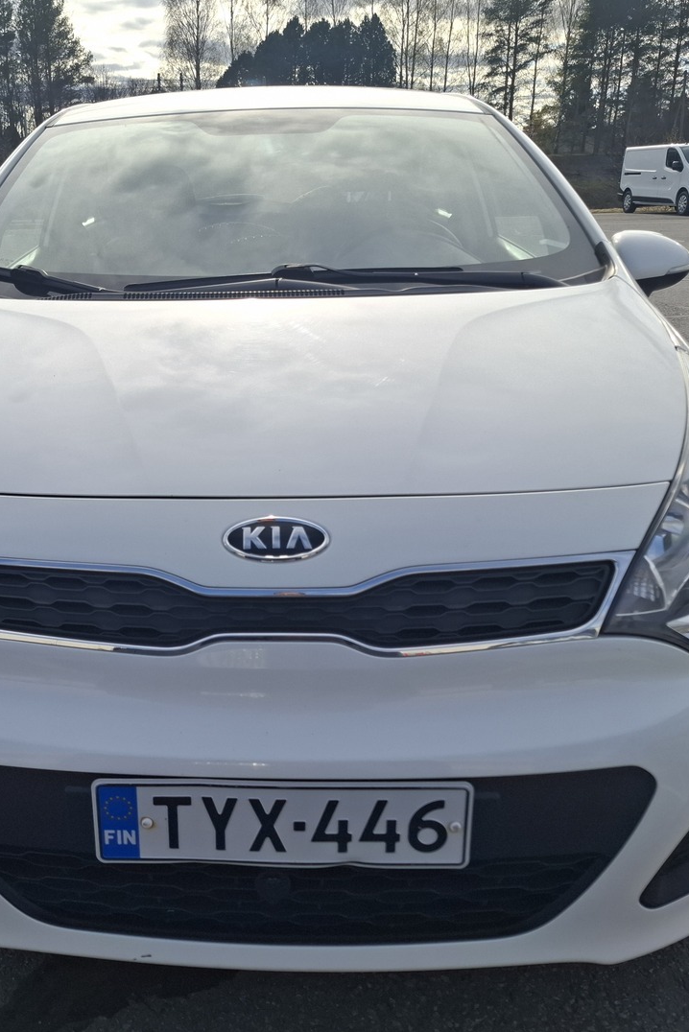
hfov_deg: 40.3
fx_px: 918
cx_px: 196
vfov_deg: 58.7
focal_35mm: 32
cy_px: 517
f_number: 1.8
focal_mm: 5.54
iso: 50
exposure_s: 1/1912
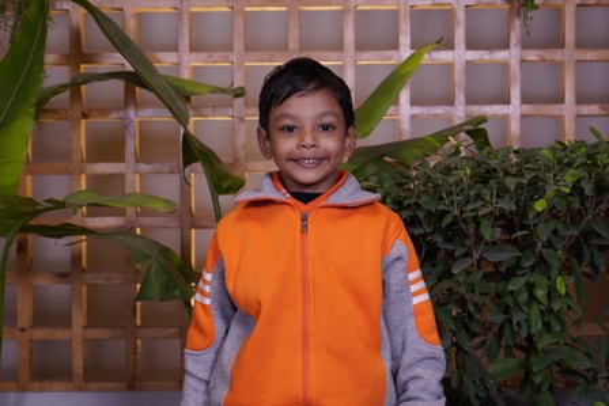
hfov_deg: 31.4
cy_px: 203
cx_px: 304
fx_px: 1083
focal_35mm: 64
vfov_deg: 21.3
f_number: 4.5
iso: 400
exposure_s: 1/125
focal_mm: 43
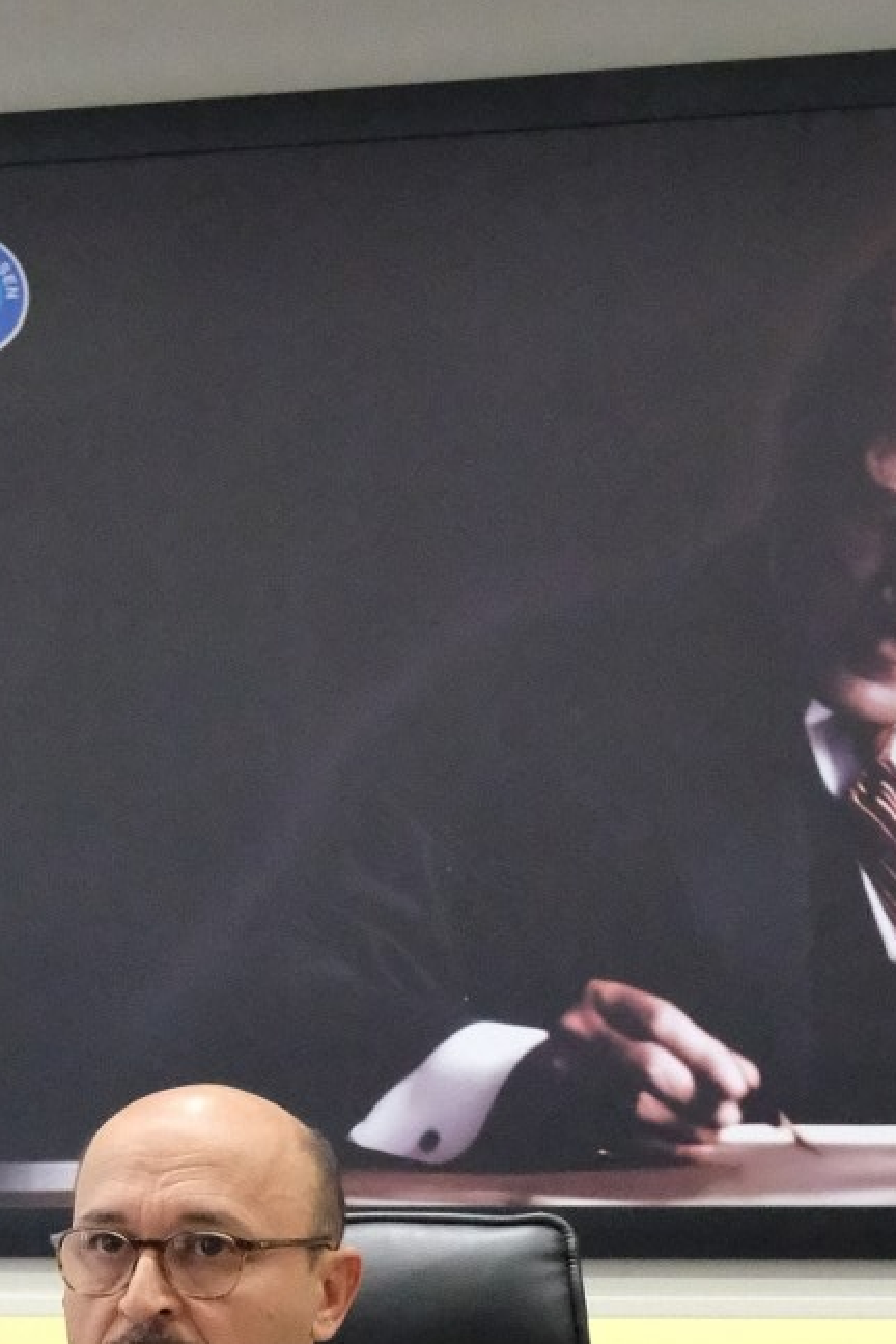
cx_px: 134
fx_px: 6122
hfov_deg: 8.3
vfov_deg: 12.4
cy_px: 1288
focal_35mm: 164
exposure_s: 1/850
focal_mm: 55
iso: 25600
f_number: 5.6
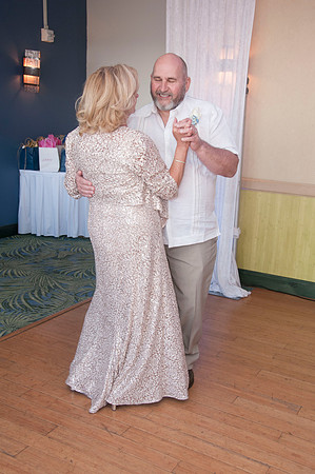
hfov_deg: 32.9
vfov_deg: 48.0
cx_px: 158
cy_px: 237
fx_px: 533
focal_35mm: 40
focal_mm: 27
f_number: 5.6
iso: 400
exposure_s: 1/60
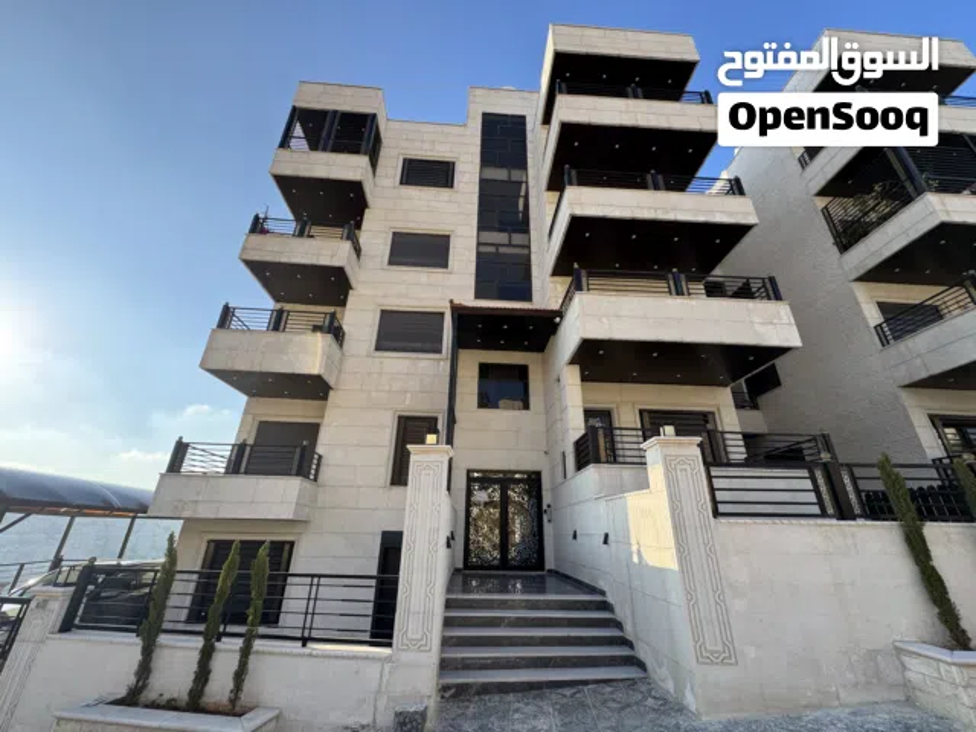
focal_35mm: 14
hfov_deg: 102.1
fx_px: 395
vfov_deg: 85.7
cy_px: 366
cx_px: 488
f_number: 2.2
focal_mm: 2.22
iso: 50
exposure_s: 1/763
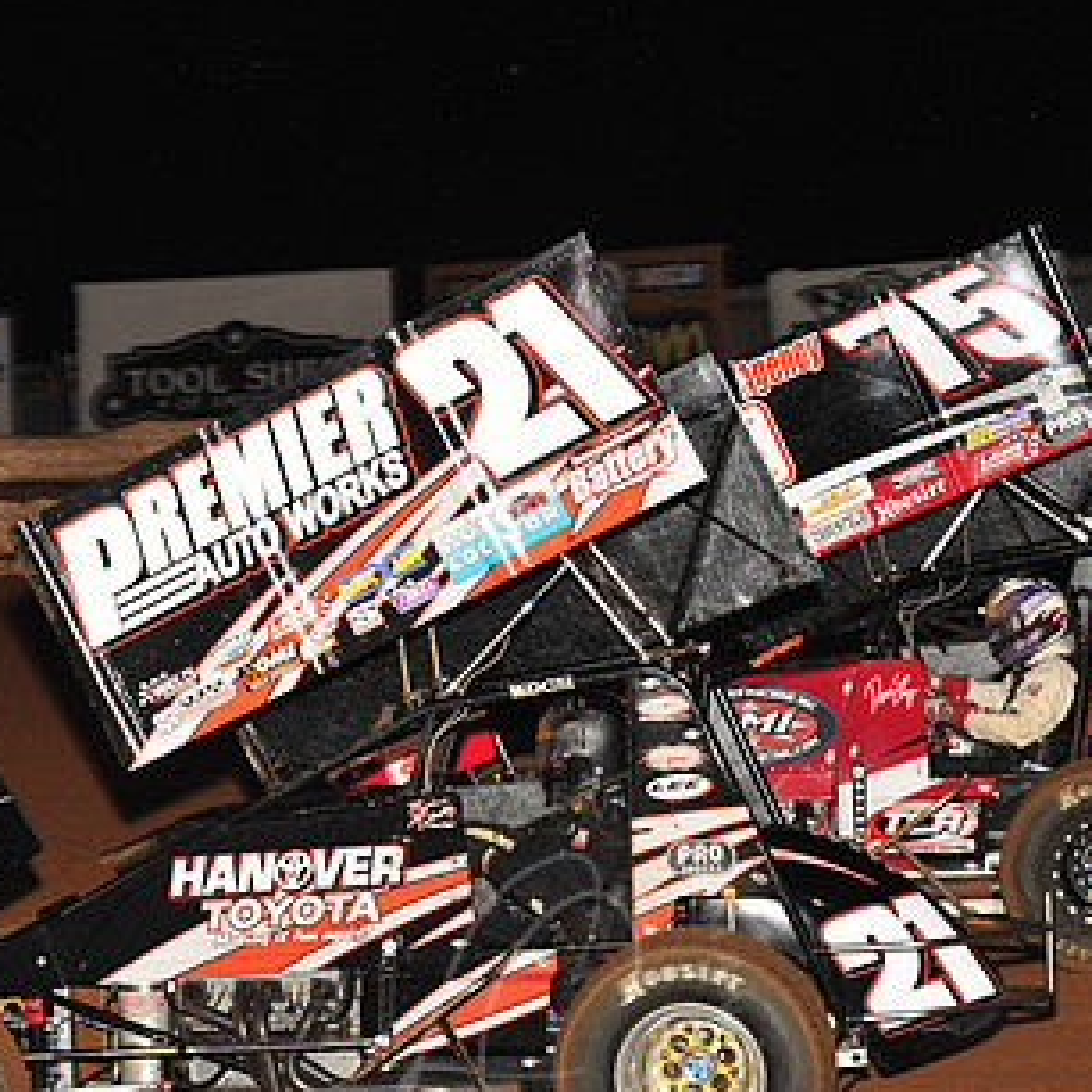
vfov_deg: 10.9
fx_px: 5746
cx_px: 525
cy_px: 667
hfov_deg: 10.9
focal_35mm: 161
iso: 1000
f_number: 7.1
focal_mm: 100
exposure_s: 1/320
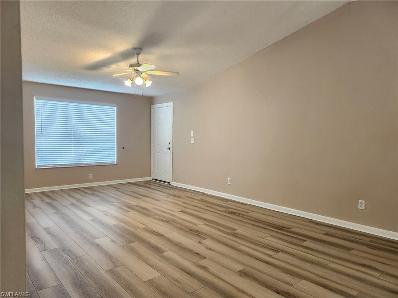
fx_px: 264
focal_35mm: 23
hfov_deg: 73.9
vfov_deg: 58.9
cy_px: 149
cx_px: 199
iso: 320
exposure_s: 1/120
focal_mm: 5.54
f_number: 1.8
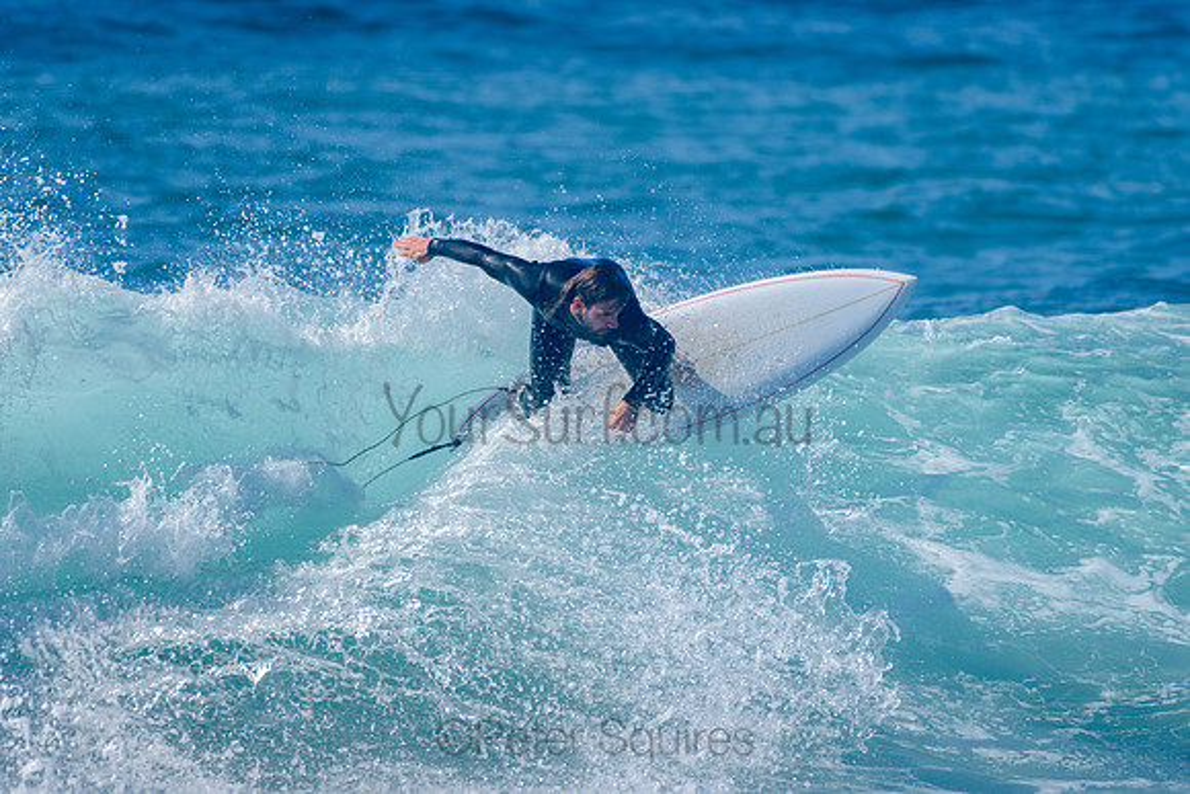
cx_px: 526
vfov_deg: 2.2
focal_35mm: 613
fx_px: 20260
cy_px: 332
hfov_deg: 3.4
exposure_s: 1/2000
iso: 160
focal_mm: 500
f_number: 5.6
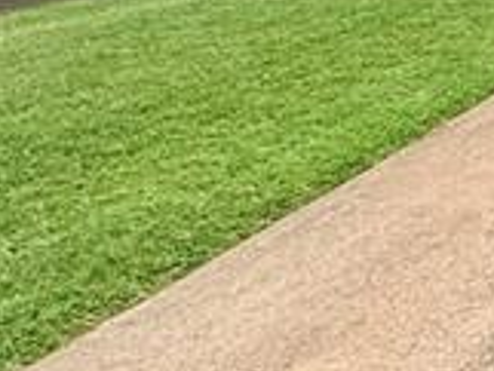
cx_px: 1316
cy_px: -159
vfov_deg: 15.5
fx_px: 1271
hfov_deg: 13.1
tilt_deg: +3.8
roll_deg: -0.3
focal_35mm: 89
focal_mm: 2.22
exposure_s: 1/1285
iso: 50
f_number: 2.2
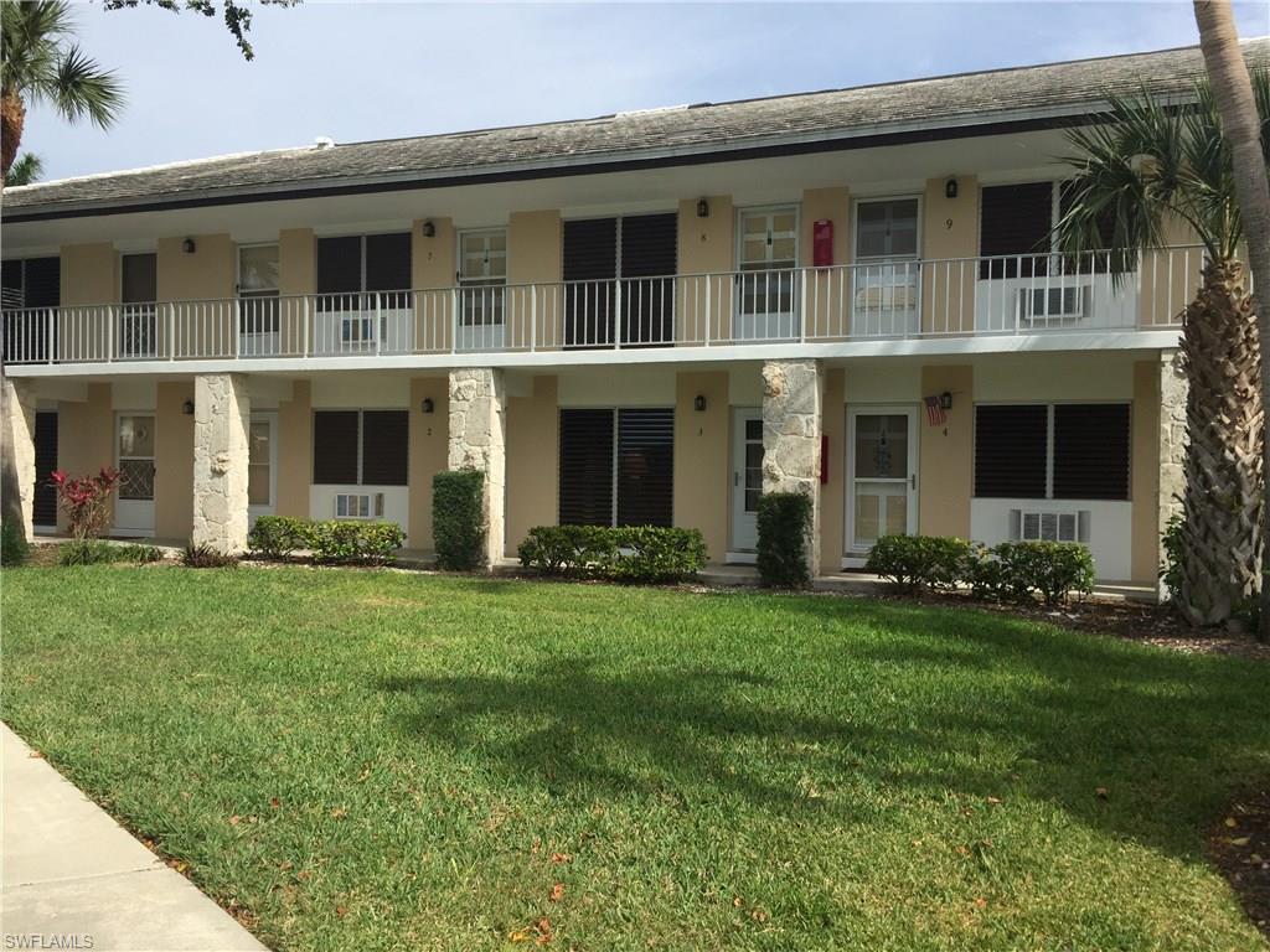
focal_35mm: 29
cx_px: 635
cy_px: 476
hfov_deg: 61.7
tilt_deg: +0.0
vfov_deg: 48.2
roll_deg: -1.4
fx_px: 1064
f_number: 2.2
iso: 32
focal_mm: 4.15
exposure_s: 1/2326
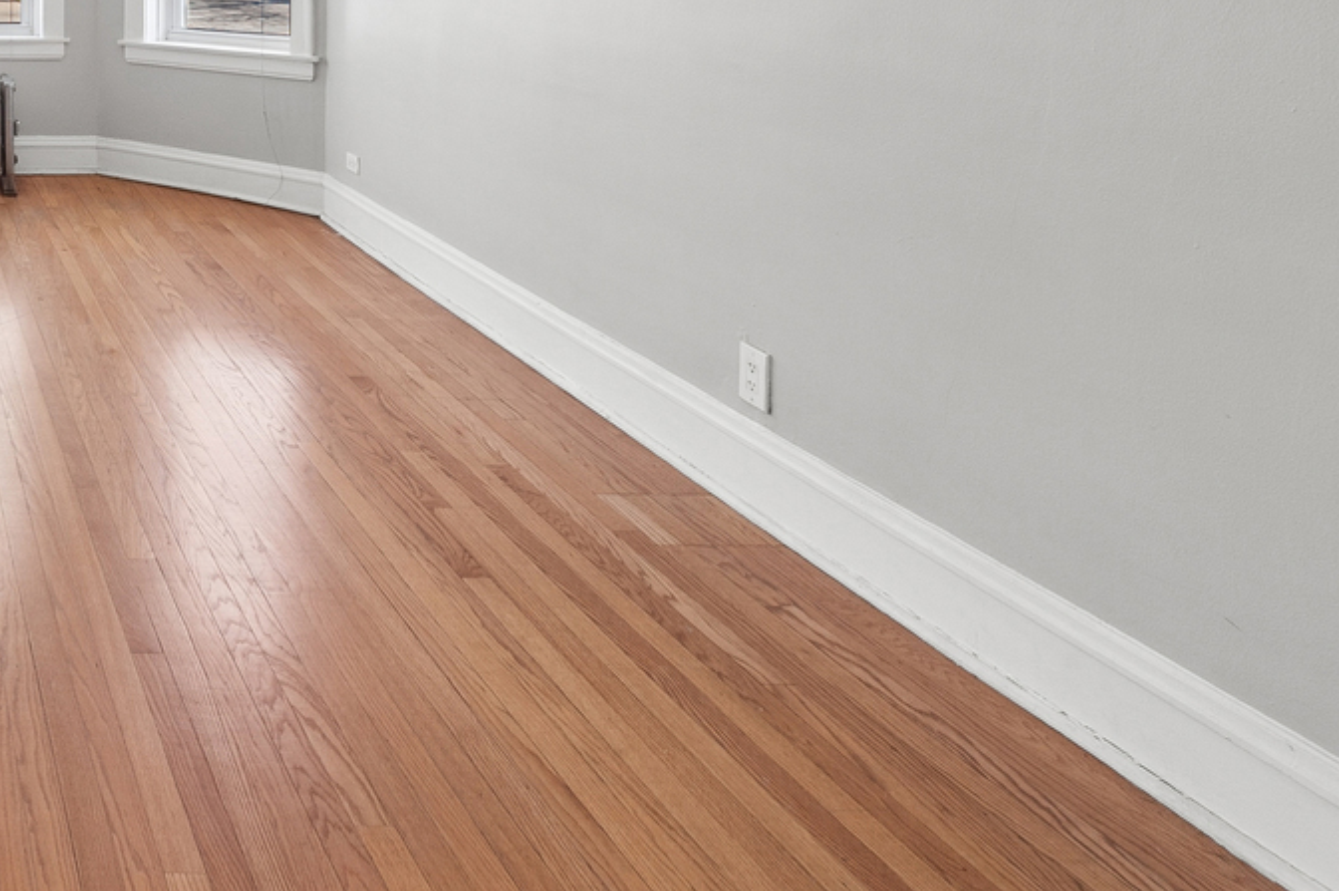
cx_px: -180
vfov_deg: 36.7
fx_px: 1078
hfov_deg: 45.1
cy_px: -126
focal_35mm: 29
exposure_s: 1/80
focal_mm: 12
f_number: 8
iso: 400
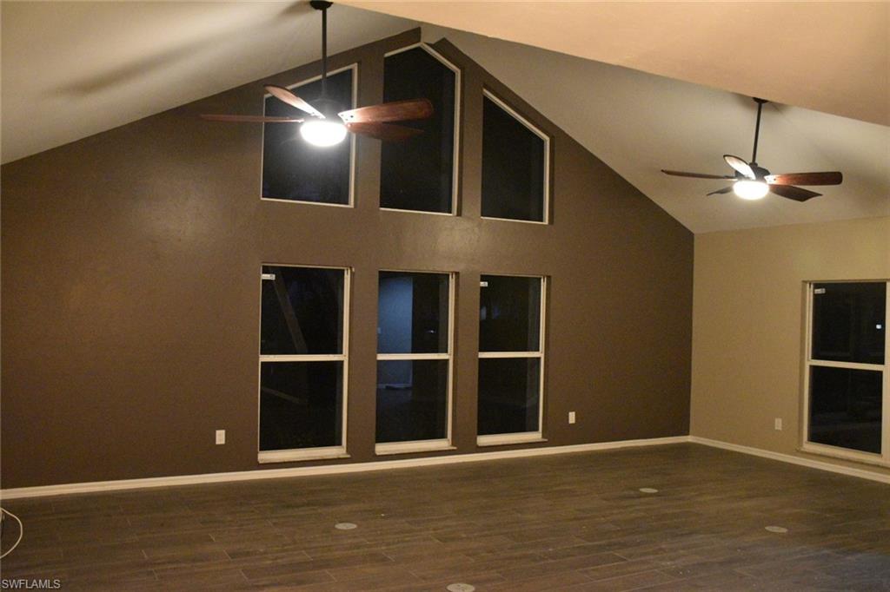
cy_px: 296
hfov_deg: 57.2
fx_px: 816
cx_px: 445
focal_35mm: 33
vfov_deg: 39.9
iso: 8000
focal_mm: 22
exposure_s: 1/60
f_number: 3.5
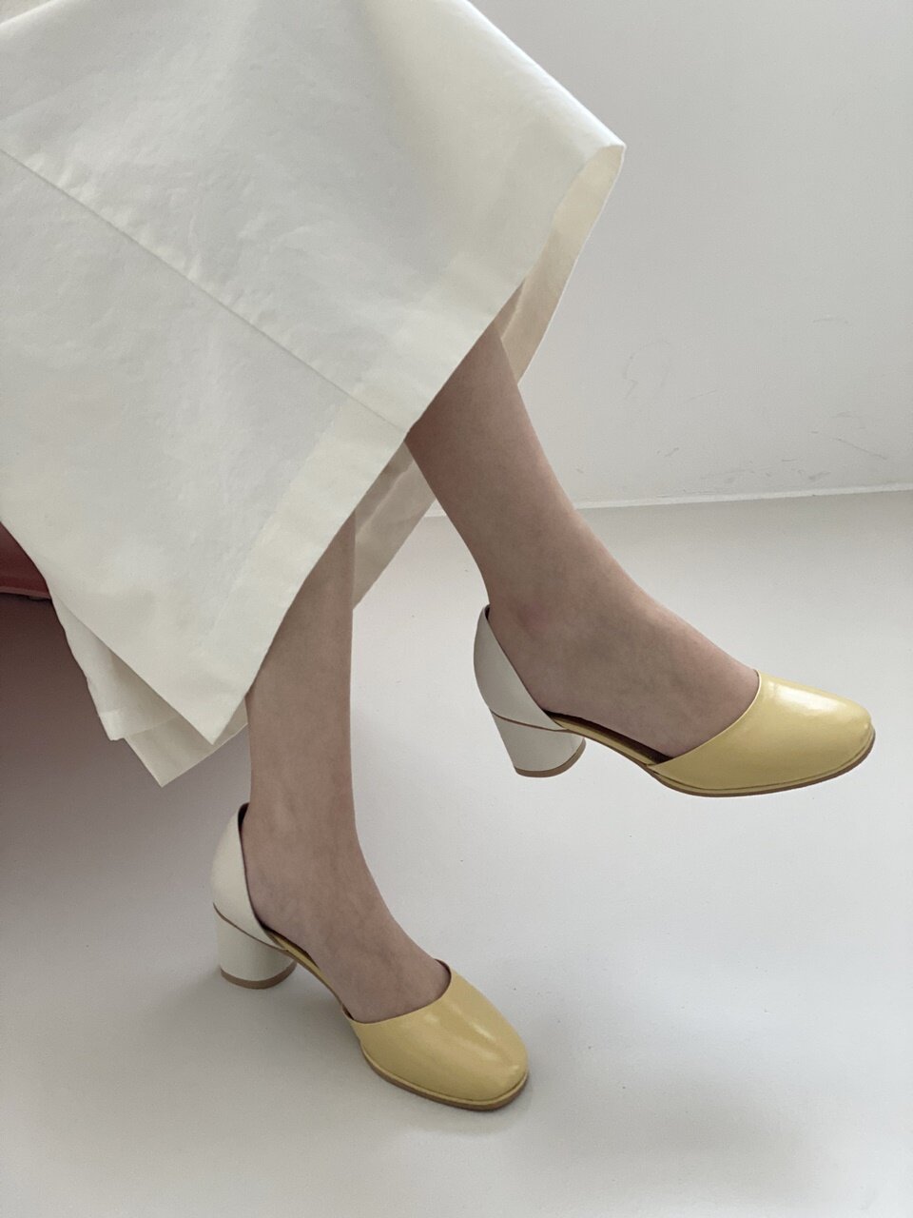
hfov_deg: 28.0
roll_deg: +1.1
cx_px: 456
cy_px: 609
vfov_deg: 36.8
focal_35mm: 52
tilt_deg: -24.8
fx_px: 1829
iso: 160
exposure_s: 1/120
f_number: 2
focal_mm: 6
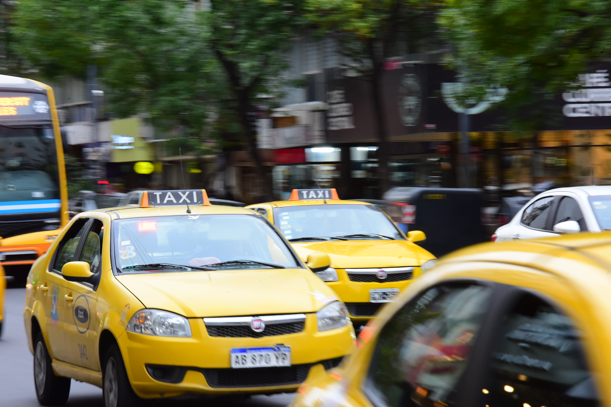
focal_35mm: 170
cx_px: 306
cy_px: 204
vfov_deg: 8.1
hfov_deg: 12.1
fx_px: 2885
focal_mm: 170
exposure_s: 1/20
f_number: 20
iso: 1250
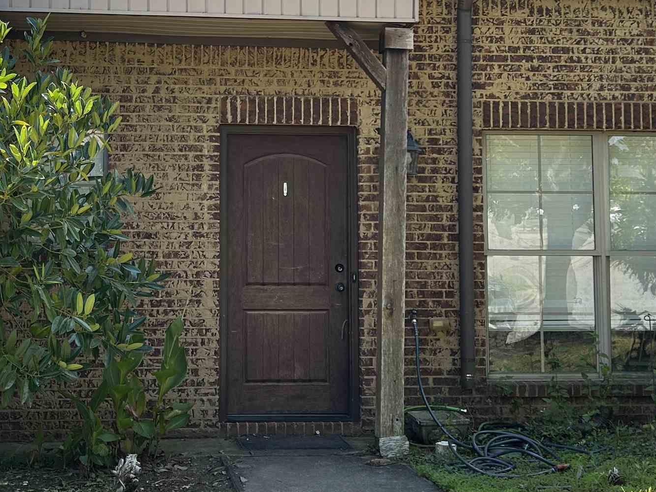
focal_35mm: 60
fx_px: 1137
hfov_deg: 32.1
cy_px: 149
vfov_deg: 24.2
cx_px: 252
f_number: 1.5
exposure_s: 1/982
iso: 50
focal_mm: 5.7
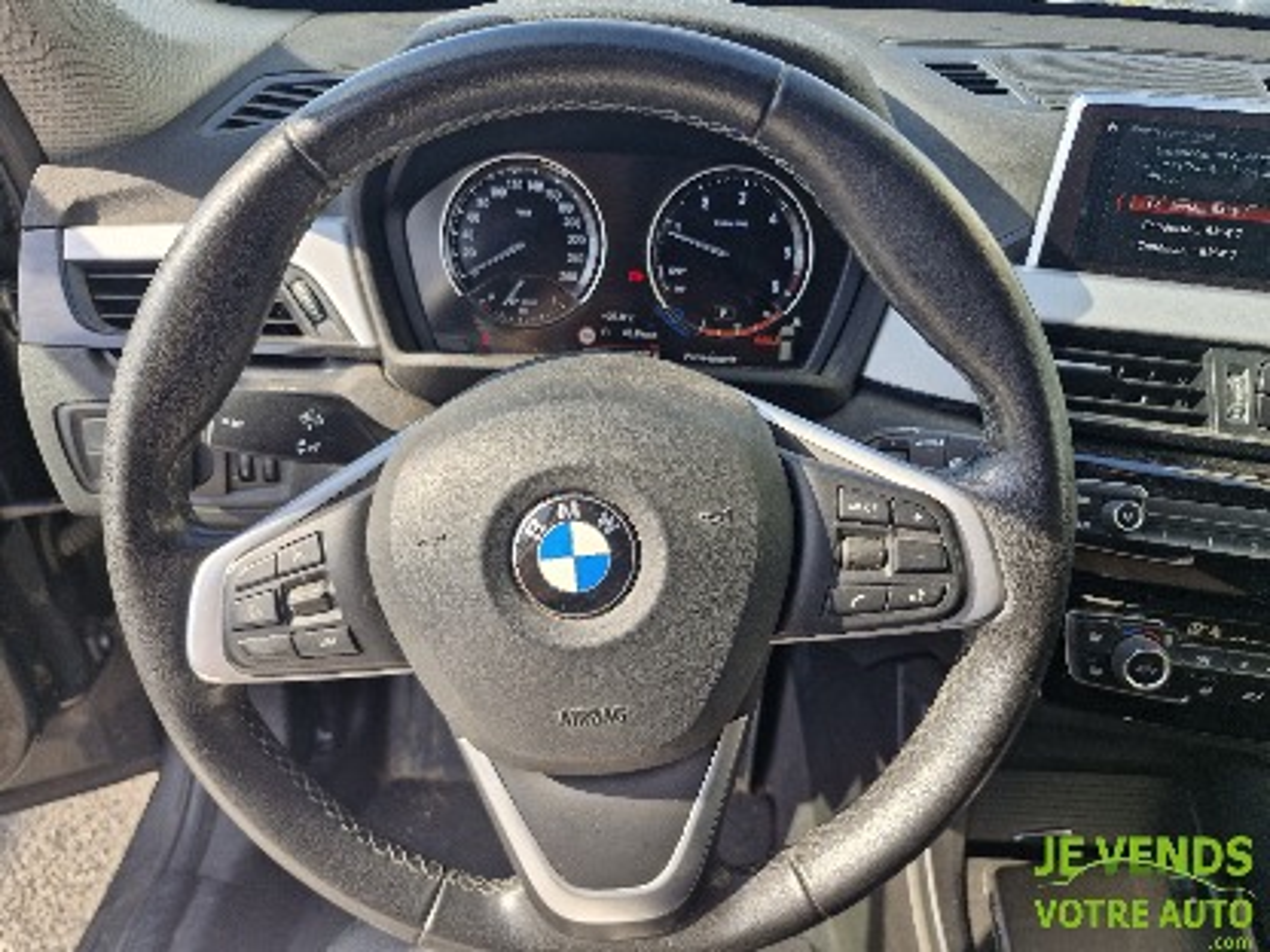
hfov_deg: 73.9
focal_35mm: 23
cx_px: 635
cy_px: 476
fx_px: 844
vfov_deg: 58.9
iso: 50
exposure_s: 1/301
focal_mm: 5.54
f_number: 1.8
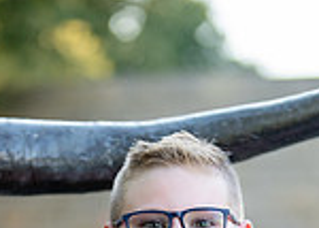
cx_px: 198
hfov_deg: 9.9
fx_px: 1847
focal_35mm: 204
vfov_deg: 6.9
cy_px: 385
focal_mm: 50
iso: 200
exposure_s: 1/1250
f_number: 1.2
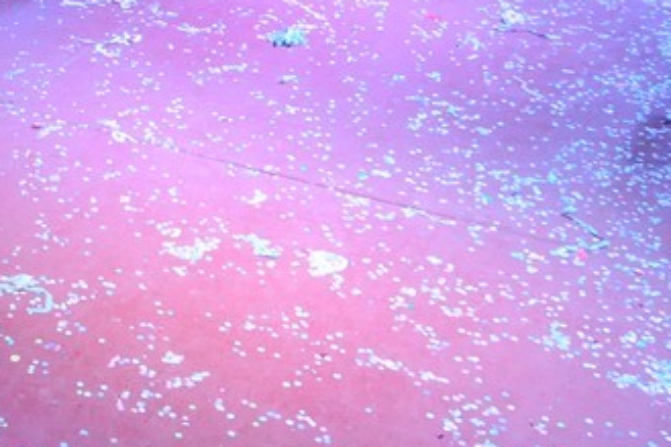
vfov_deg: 15.4
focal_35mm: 84
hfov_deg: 21.2
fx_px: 1565
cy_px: -153
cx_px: -271
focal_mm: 18
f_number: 7.1
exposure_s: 1/50
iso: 1250
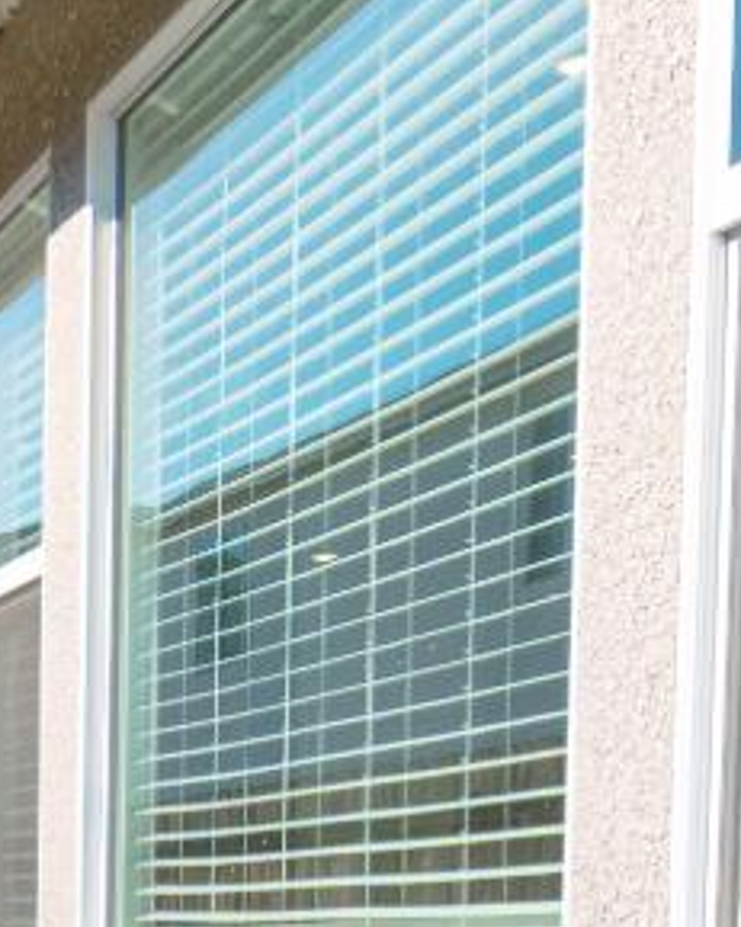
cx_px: -593
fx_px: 2206
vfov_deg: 22.2
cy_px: 1059
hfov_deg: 16.1
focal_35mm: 80
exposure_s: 1/250
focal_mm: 11
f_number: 5
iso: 100
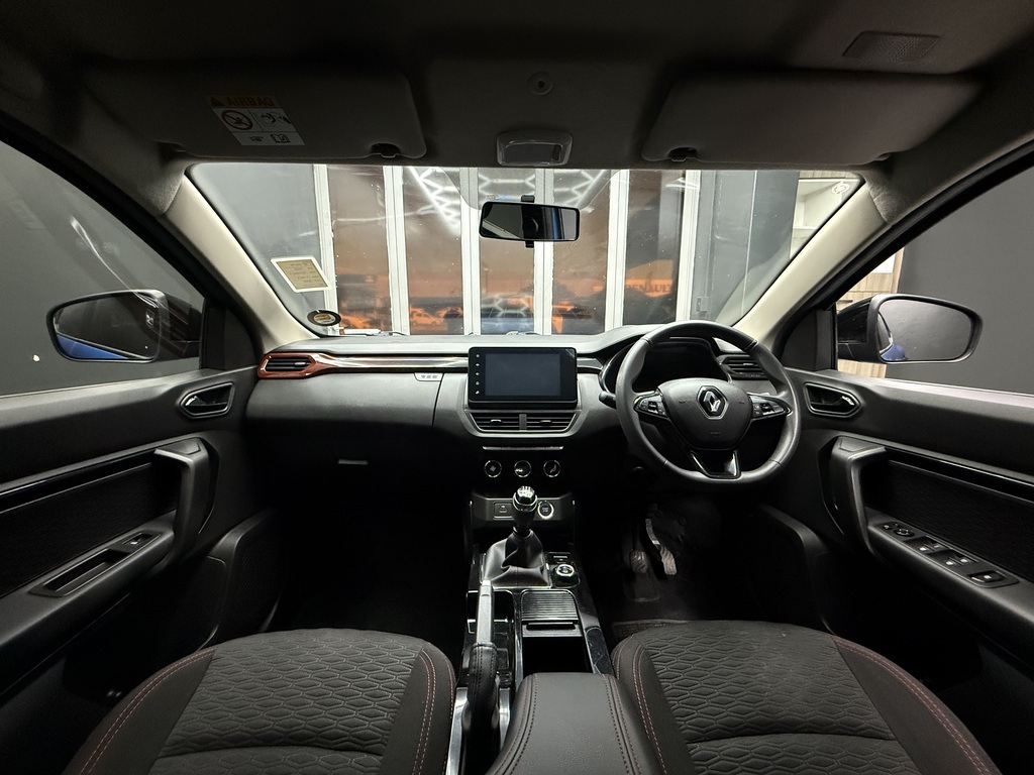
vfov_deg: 85.7
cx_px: 517
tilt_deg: -10.4
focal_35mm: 14
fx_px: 418
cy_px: 388
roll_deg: +0.0
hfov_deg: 102.1
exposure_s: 1/60
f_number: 2.2
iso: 800
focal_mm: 2.22
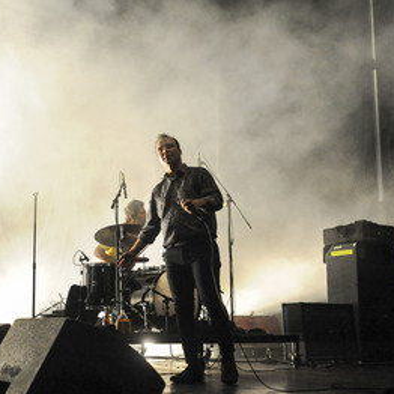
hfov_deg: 32.7
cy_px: 212
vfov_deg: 33.4
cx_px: 98
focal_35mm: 51
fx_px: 657
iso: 5000
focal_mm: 35
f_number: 2.8
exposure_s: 1/200
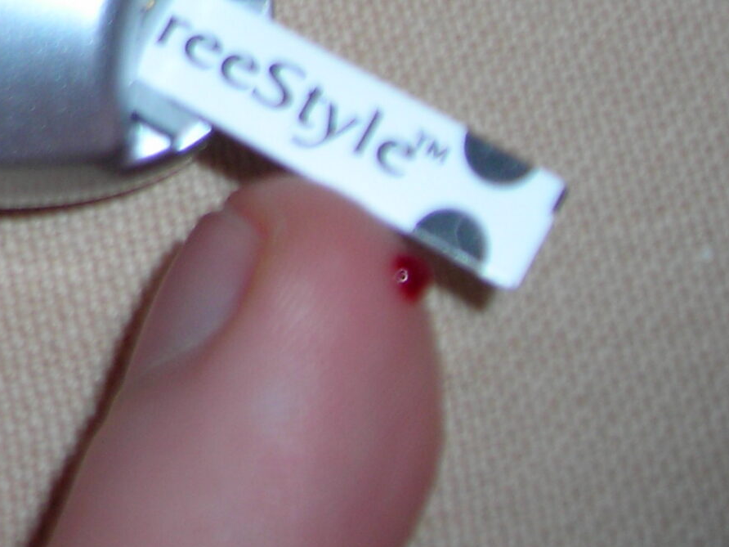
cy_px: -216
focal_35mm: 109
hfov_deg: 17.0
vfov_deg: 13.0
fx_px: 2295
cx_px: -207
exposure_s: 1/60.1
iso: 50
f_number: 3.2
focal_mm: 6.3
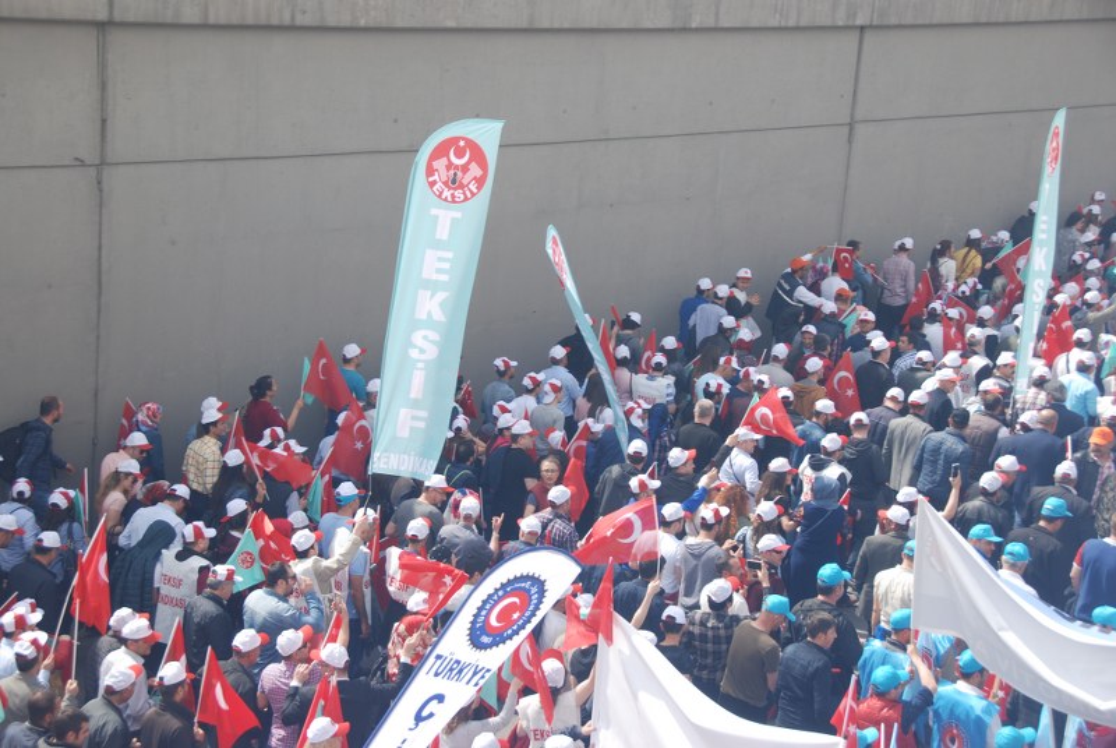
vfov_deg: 20.7
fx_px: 2049
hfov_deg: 30.5
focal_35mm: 66
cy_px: 374
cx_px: 558
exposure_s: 1/160
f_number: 6.3
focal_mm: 44
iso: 100
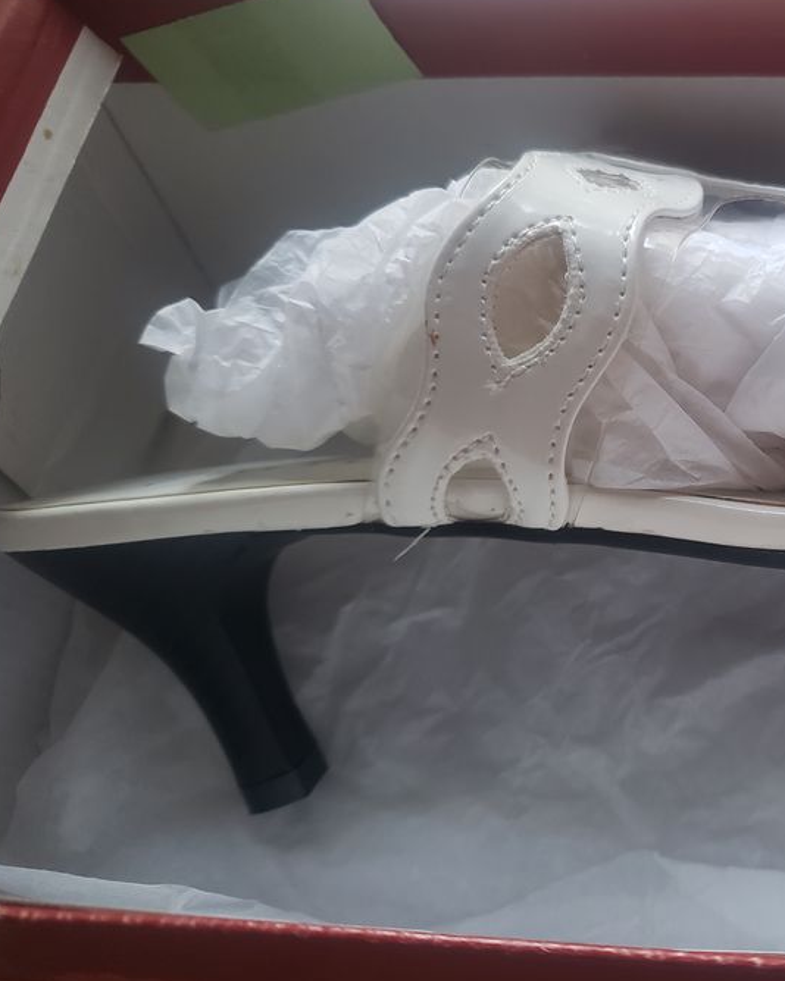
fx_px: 1104
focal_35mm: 38
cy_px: 460
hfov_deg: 36.8
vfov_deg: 47.9
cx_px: 695
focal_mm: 4.3
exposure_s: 1/20
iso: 250
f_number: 1.5
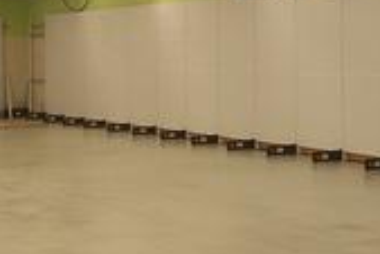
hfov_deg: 18.7
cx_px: 194
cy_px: 74
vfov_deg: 12.6
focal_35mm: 109
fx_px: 1152
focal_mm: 6.3
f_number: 2.8
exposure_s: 1/60
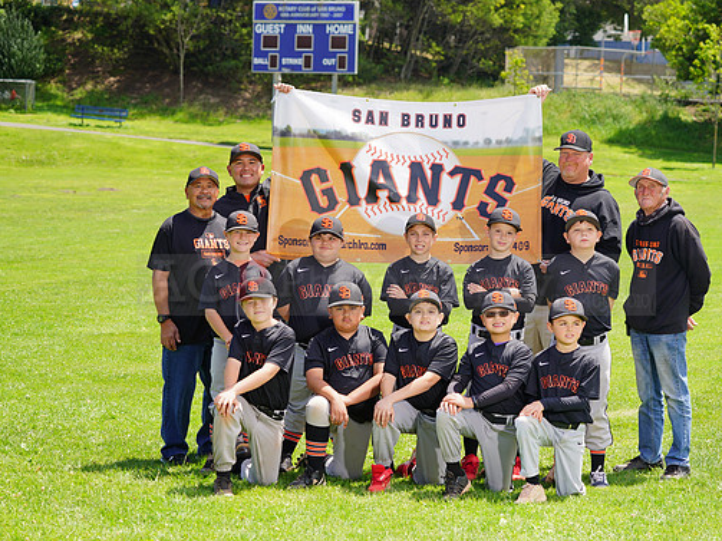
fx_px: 2315
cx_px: 378
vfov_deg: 13.3
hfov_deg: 17.7
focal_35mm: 111
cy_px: 273
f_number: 6.3
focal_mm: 100
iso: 100
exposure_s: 1/250
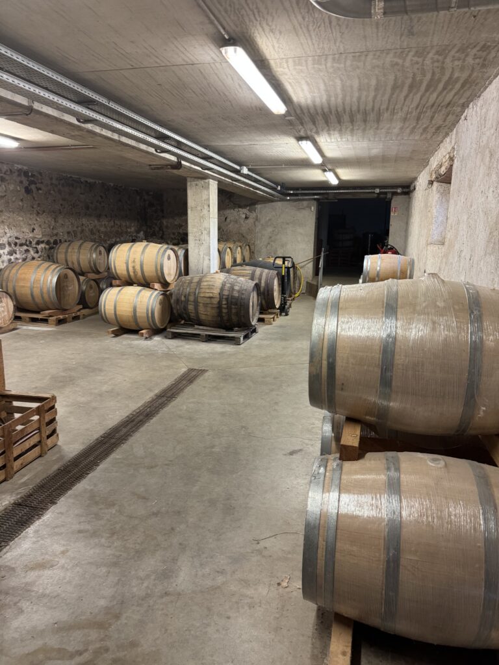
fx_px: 461
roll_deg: +0.8
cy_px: 332
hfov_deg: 56.8
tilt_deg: -12.1
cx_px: 250
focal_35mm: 24
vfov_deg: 71.6
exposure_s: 1/50
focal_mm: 6.76
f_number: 1.78
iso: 320
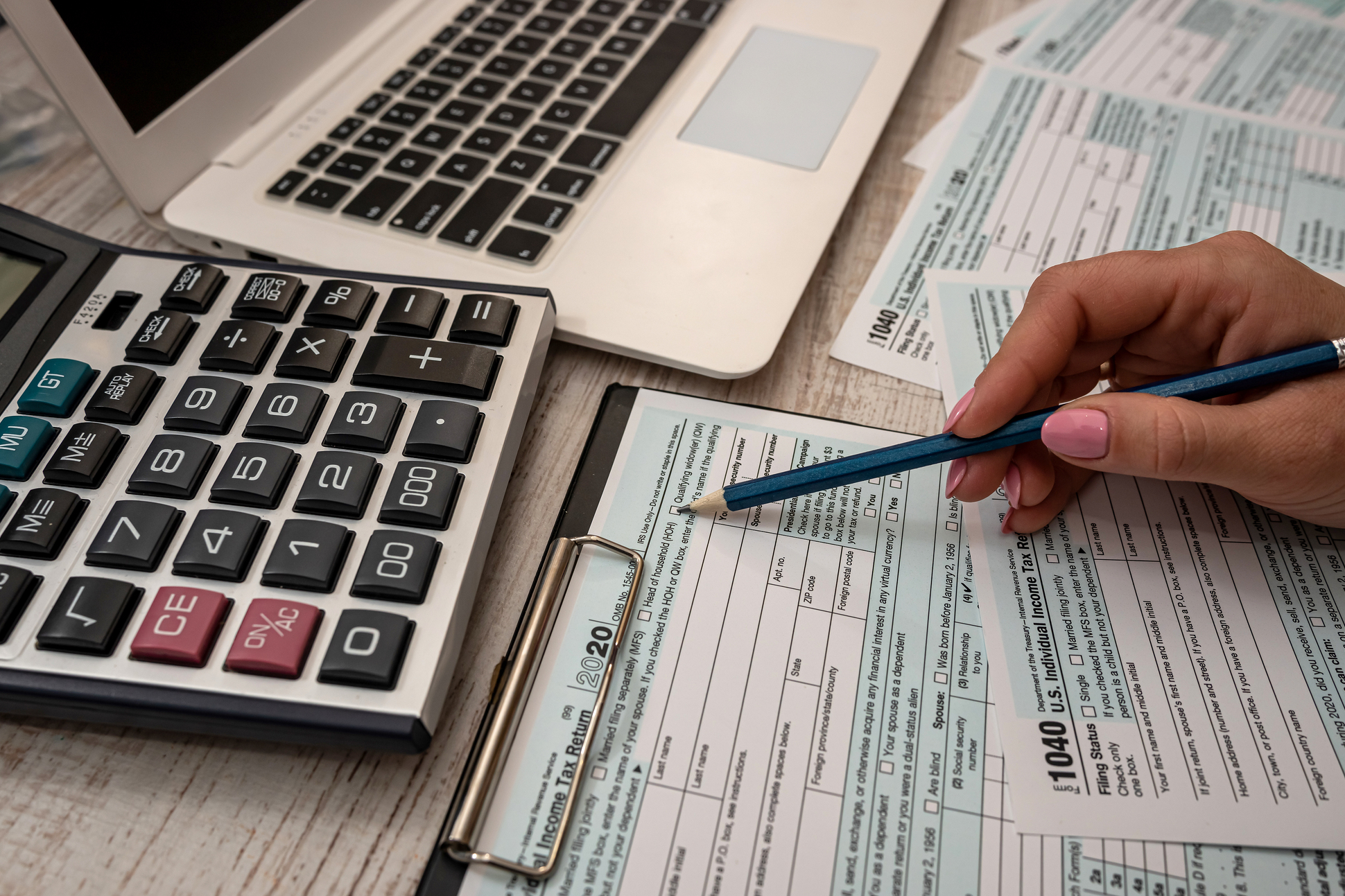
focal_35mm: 33
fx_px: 1233
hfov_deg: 57.2
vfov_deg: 40.0
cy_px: 449
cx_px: 668
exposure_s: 1/160
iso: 250
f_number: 7.1
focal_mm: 32
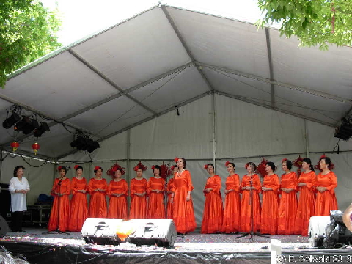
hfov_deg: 49.0
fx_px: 386
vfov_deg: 37.7
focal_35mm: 38
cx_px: 176
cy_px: 132
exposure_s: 1/161
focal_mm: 6.3
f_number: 2.9
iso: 79
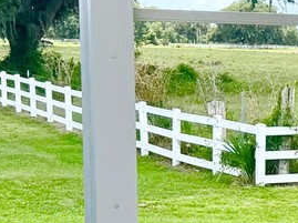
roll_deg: -1.1
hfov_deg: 12.9
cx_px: 490
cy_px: 207
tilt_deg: -7.6
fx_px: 1229
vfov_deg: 10.3
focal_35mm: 143
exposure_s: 1/2907
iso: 80
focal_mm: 6.76
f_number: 1.78
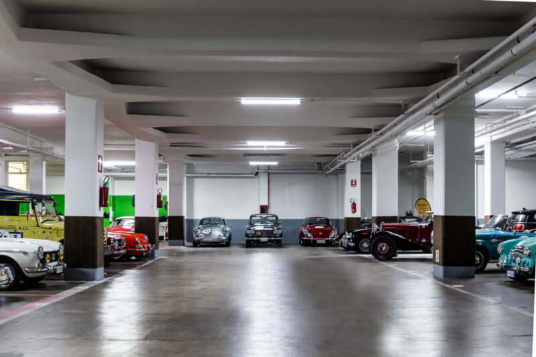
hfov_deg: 50.7
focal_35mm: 38
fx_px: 565
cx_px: 268
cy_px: 178
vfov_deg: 35.0
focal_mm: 38
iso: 100
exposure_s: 1/1.67
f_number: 5.6
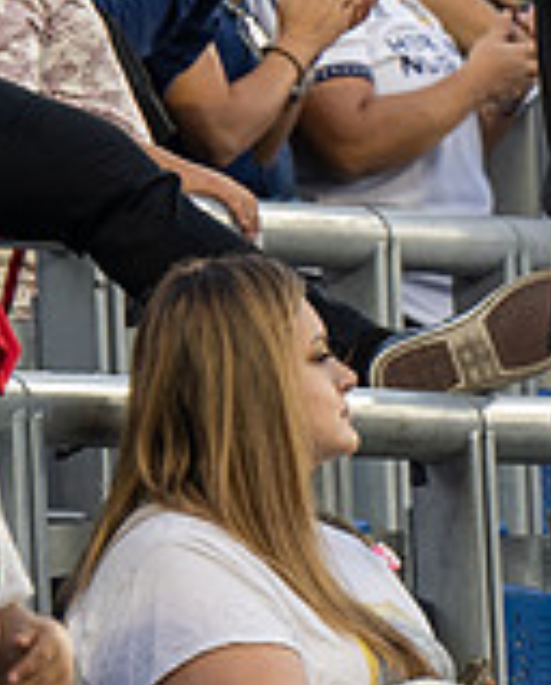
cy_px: 22
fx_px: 20794
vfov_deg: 1.9
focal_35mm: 1024
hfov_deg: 1.5
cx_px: 581
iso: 800
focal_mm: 200
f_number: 4
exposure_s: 1/200
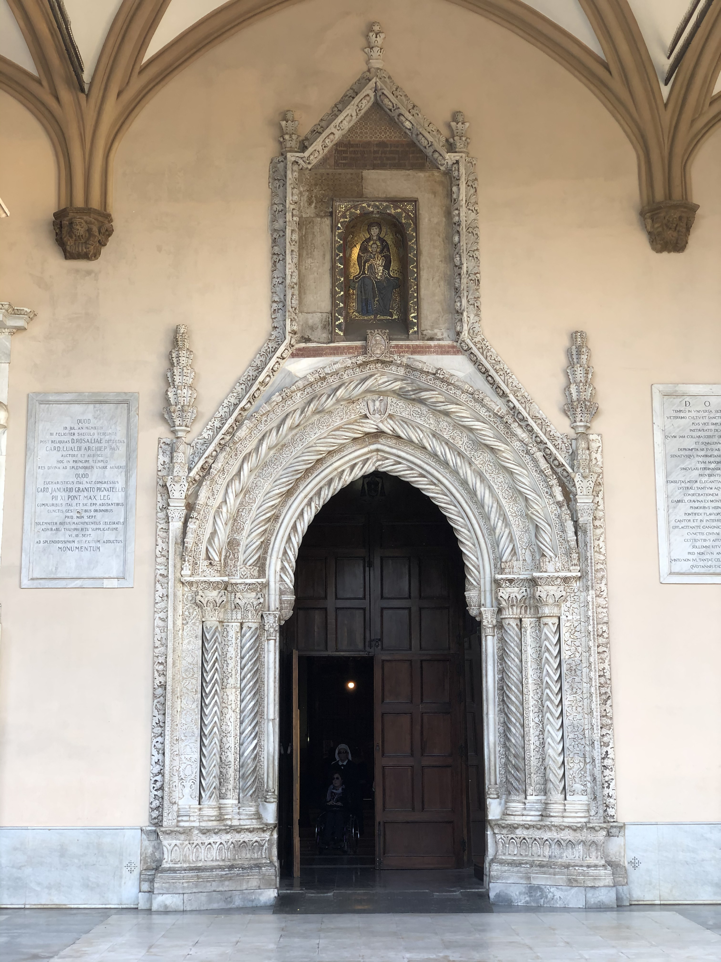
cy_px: 481
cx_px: 360
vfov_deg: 36.8
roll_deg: -0.5
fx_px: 1444
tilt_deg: +11.4
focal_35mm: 52
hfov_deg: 28.0
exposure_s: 1/60
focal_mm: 6
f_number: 2.4
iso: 16
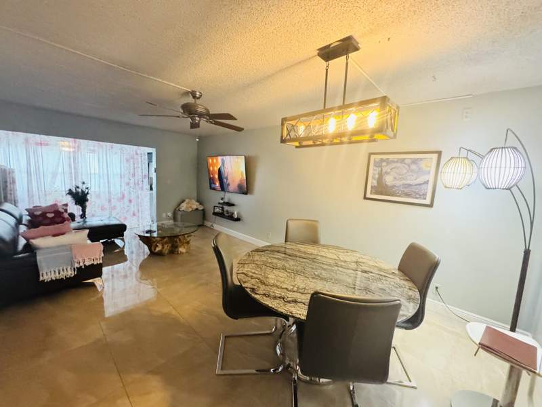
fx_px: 219
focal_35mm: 14
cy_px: 204
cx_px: 271
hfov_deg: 102.1
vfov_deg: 85.7
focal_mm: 2.22
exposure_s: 1/60
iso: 1250
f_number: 2.2
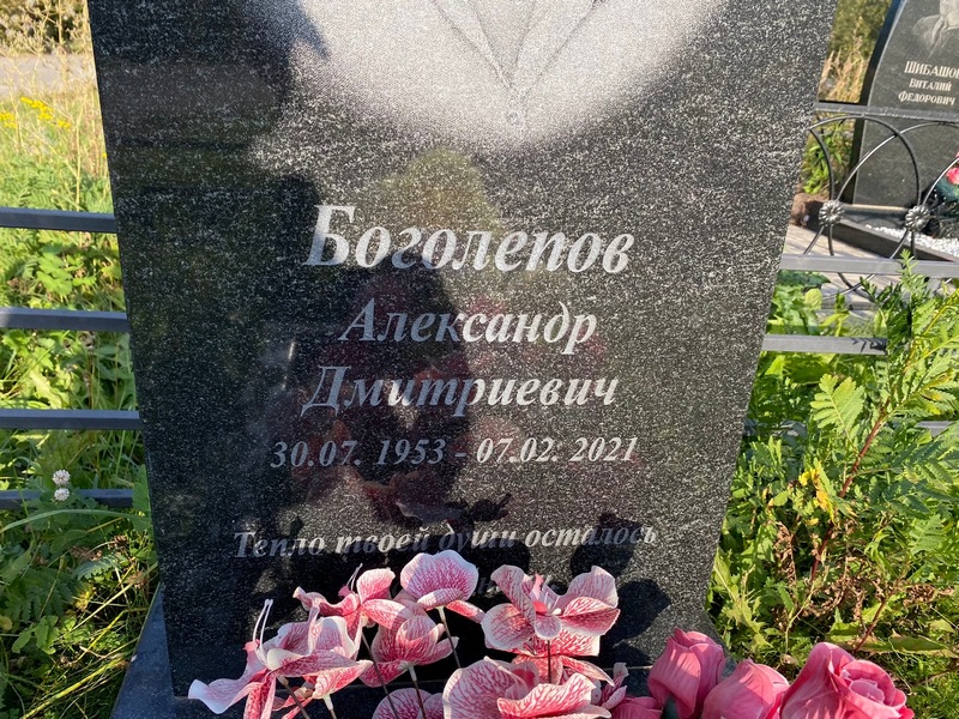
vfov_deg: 53.1
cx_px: 480
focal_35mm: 26
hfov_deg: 67.3
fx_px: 720
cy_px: 360
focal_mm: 4.25
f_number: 1.8
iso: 32
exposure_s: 1/1135
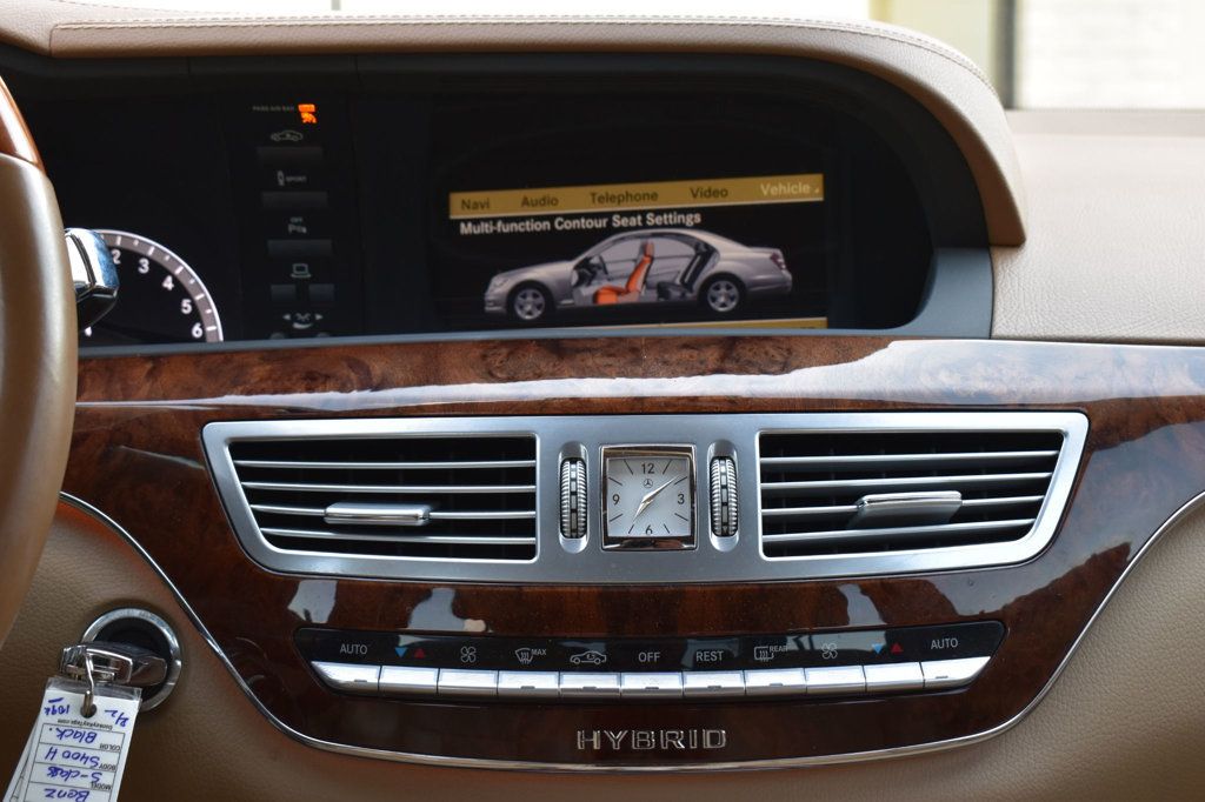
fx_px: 1907
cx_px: 602
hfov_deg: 35.1
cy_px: 401
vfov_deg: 23.8
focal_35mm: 57
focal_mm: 38
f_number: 6.3
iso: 400
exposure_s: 1/20
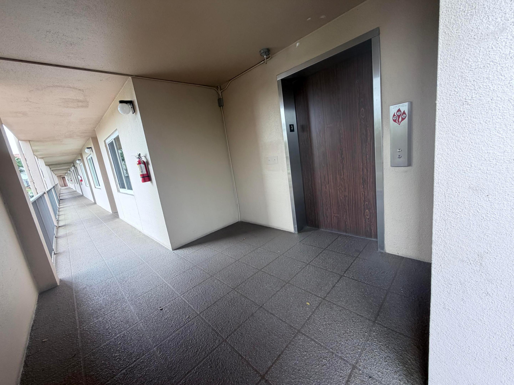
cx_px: 257
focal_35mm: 14
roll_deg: +8.2
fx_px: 208
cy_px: 192
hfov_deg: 102.1
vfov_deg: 85.7
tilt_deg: -10.6
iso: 250
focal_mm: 2.22
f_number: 2.2
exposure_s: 1/121
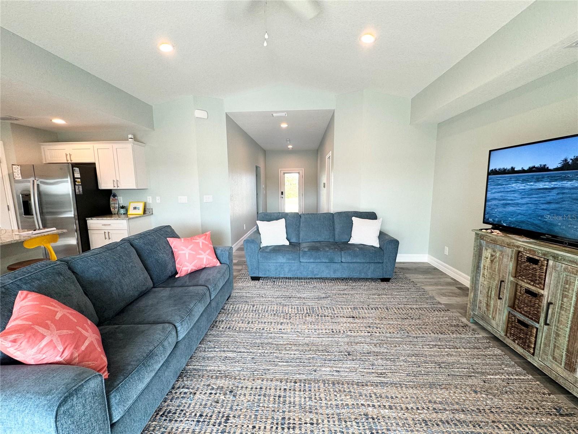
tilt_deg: -8.3
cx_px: 289
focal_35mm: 14
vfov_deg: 85.7
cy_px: 217
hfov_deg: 102.1
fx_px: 234
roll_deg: +0.1
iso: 160
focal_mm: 2.22
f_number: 2.2
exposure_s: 1/120
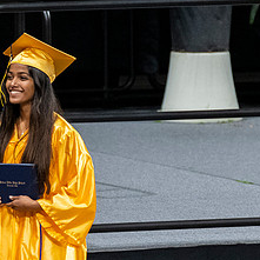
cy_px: 213
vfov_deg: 1.9
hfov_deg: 1.9
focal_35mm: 902
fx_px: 7665
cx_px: 23
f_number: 4
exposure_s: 1/200
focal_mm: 200
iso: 2000
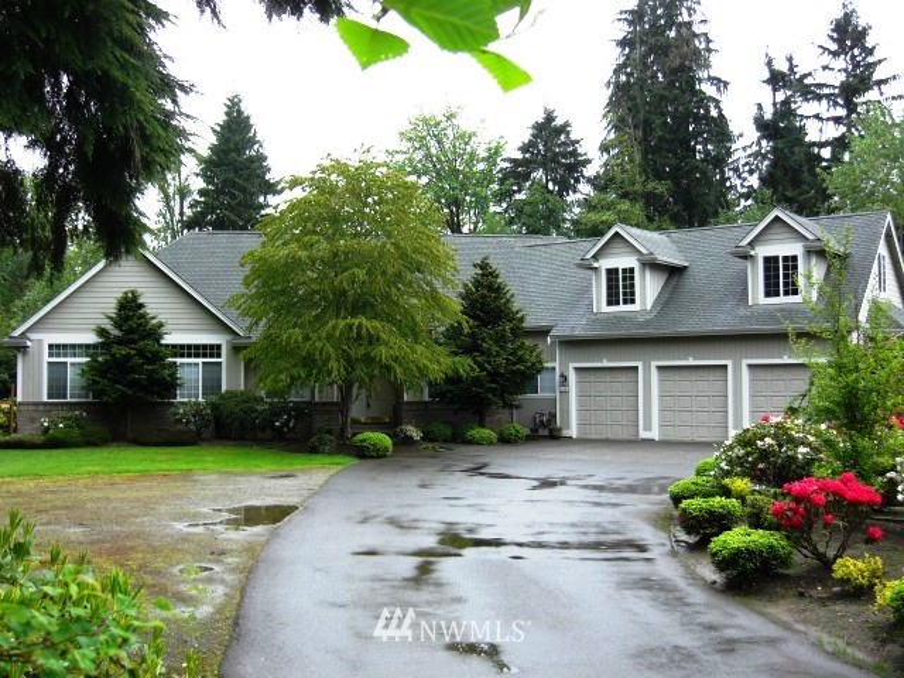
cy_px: 339
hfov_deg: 49.0
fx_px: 992
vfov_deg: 37.7
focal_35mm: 38
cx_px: 452
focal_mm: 7.9
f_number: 2.8
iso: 80
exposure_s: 1/125
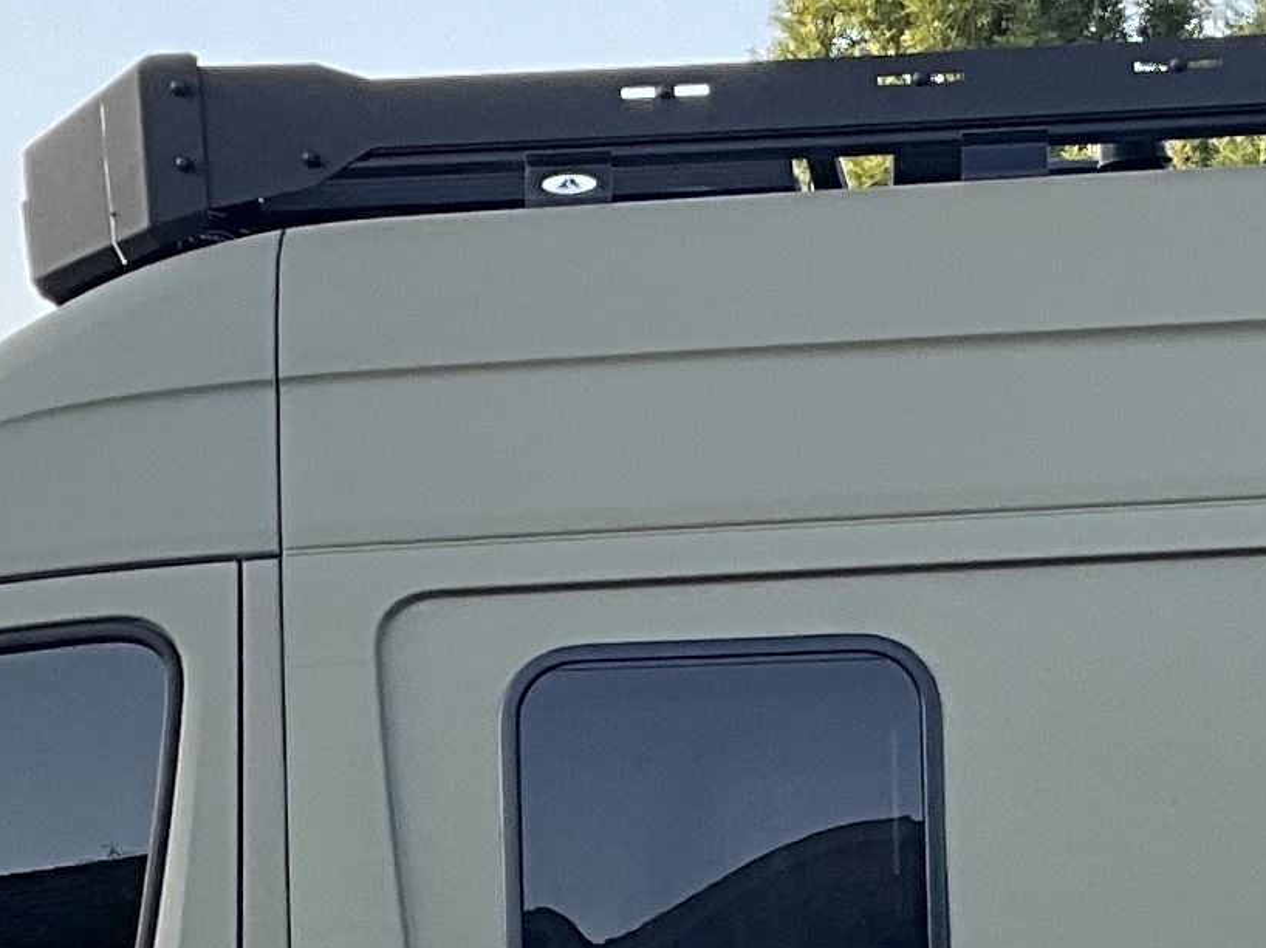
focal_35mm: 143
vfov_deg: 10.0
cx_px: 927
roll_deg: +3.2
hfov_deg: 13.8
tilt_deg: -5.7
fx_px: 5228
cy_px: 1435
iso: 20
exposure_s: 1/202
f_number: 1.8
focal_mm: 3
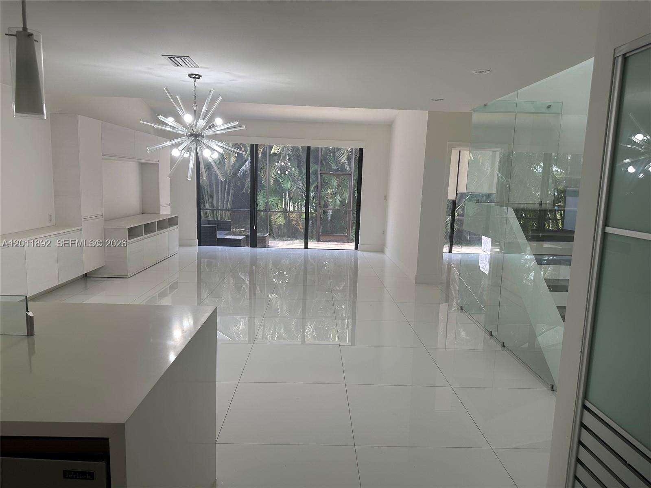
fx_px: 451
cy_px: 244
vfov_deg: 56.8
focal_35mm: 24
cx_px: 326
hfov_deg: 71.6
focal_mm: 6.86
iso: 80
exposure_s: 1/130
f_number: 1.78
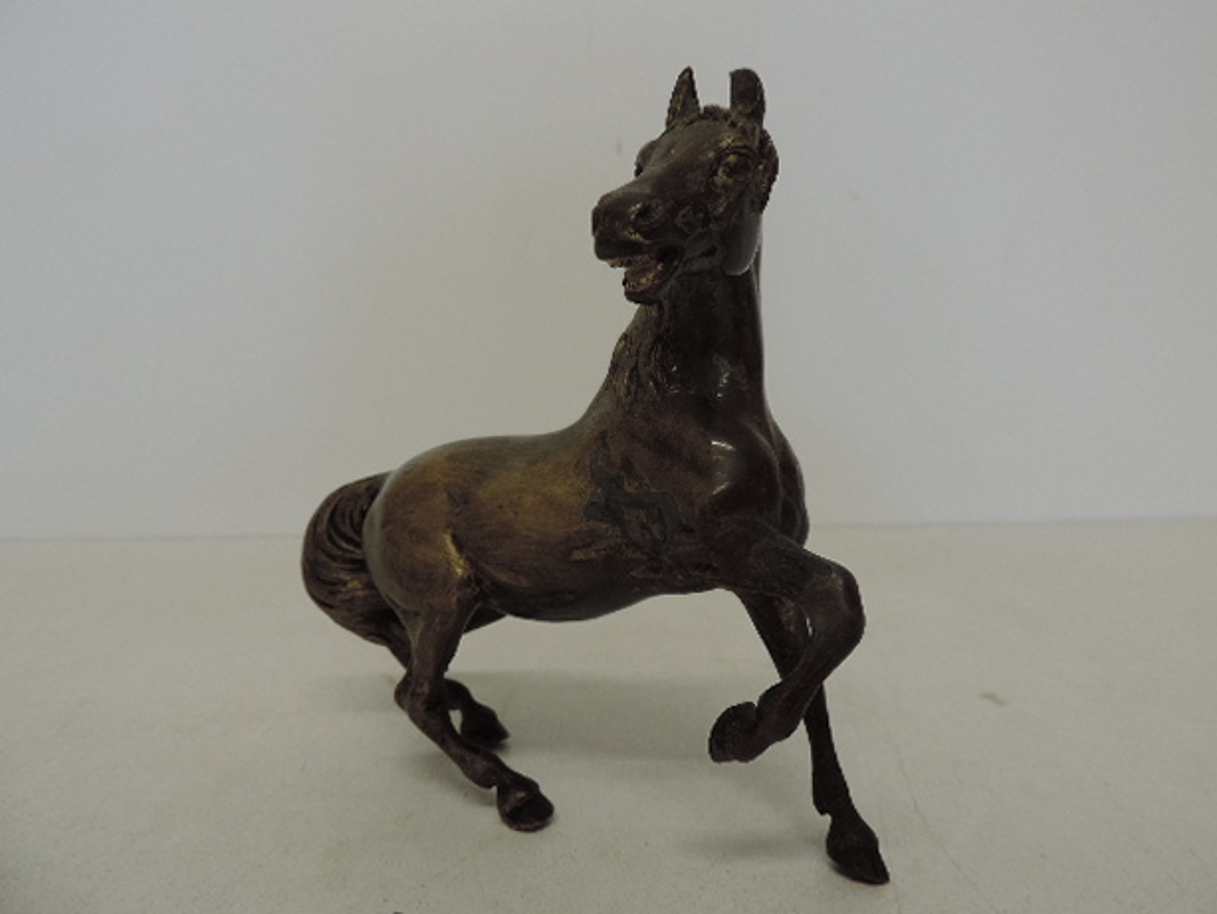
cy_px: 442
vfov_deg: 54.9
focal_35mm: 25
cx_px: 628
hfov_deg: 69.4
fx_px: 879
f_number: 3
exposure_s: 1/30
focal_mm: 4.3
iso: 200
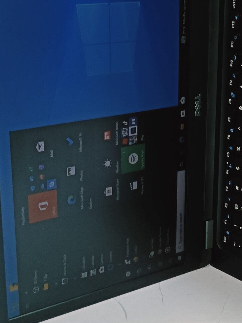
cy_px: 153
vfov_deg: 27.4
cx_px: 206
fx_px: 662
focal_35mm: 71
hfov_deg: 20.4
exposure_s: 1/33.3
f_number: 1.8
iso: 125
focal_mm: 3.98
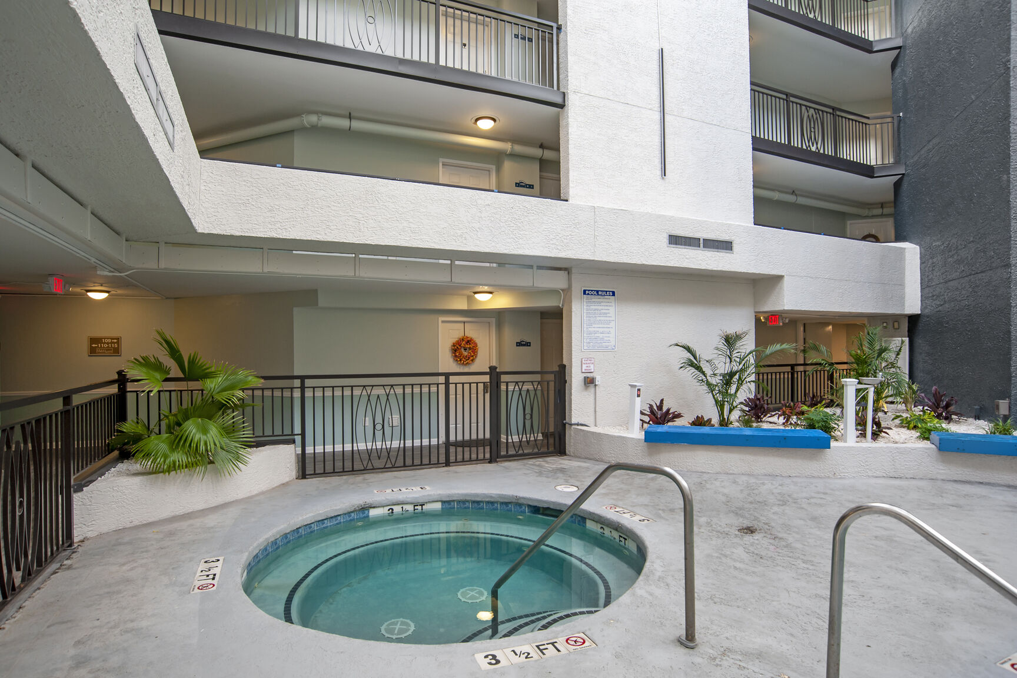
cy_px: 339
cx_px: 508
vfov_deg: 67.4
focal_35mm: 18
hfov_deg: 90.0
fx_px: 508
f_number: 11
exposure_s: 1/10
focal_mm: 18
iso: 400
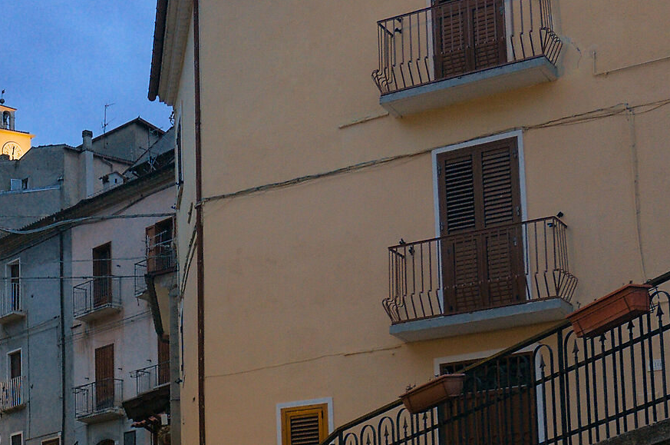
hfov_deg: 25.1
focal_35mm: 78
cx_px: 64
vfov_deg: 16.9
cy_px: 478
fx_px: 1456
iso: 200
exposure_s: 1/6
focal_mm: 19
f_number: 6.3
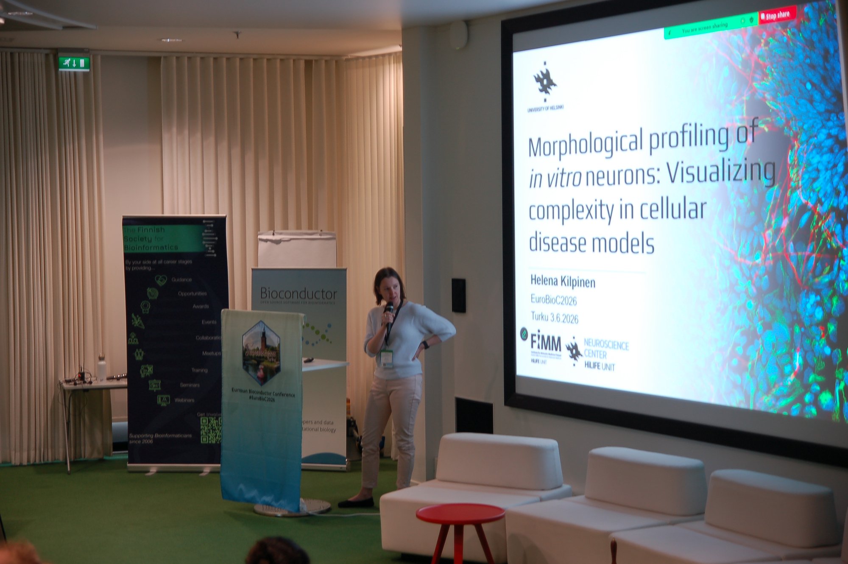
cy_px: 282
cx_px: 424
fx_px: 1624
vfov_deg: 19.7
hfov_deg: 29.3
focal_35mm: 69
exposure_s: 1/30
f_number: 2.8
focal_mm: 46
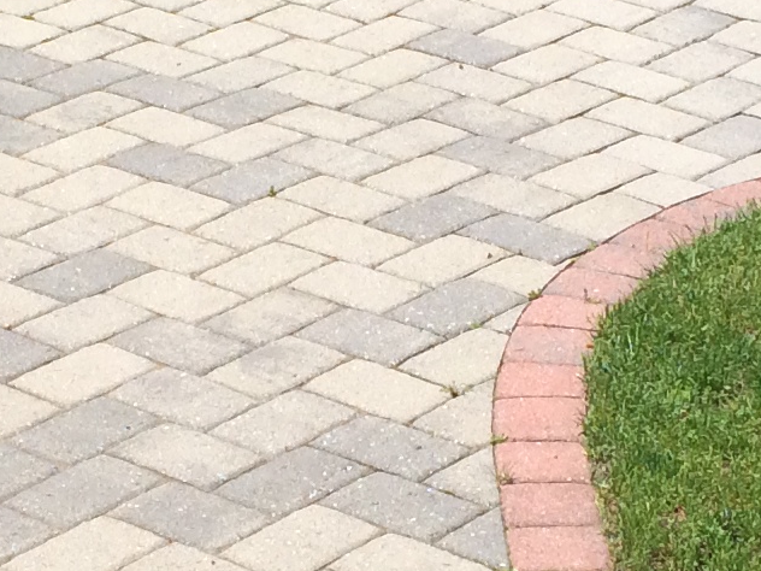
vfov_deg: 9.6
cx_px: 253
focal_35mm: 155
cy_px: 324
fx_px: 3408
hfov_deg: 12.7
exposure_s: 1/2415
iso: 32
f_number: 2.2
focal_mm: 4.12
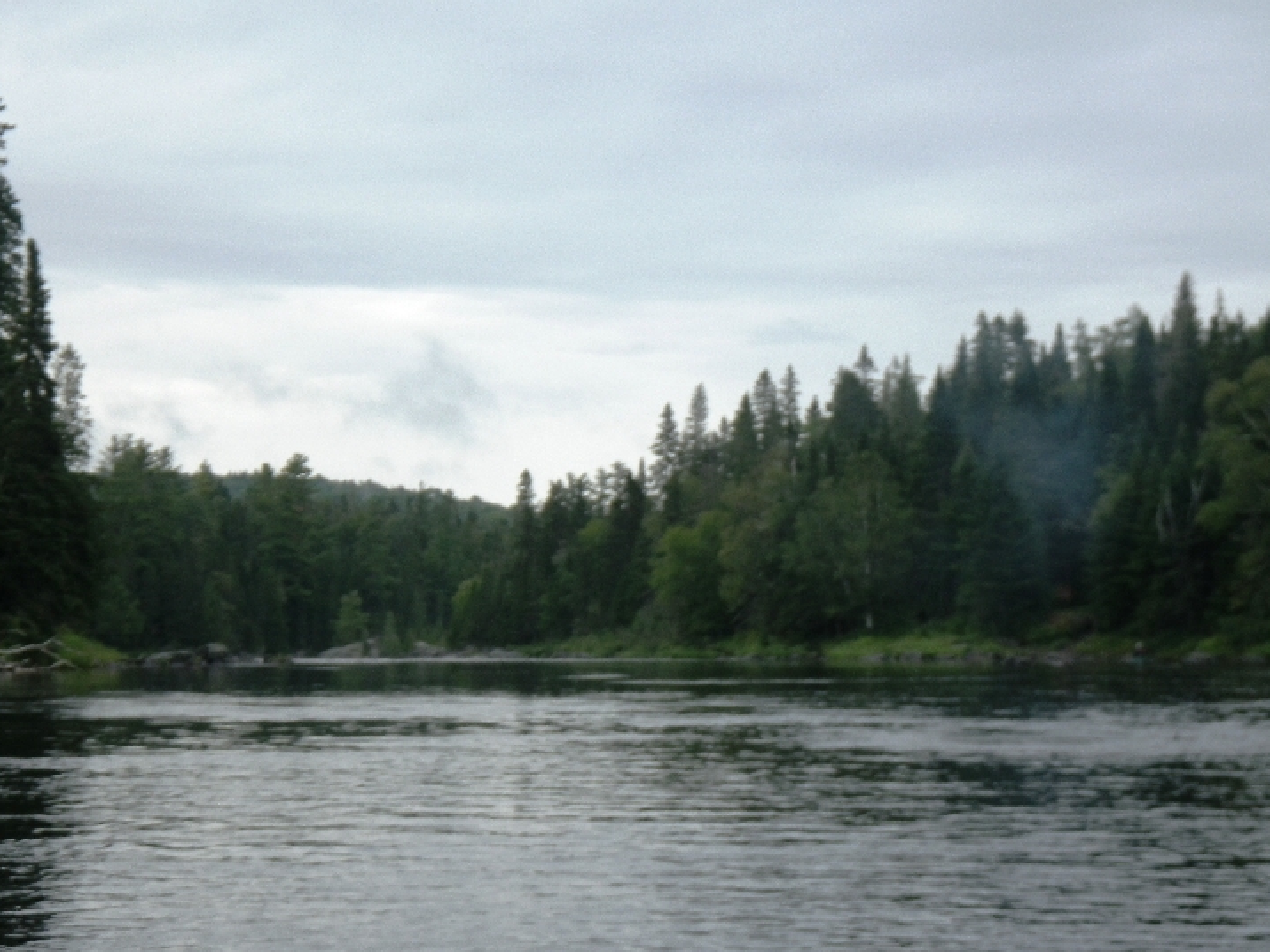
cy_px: 450
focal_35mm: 86
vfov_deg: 17.2
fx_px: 3155
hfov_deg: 22.8
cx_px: 694
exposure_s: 1/320
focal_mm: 13.7
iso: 100
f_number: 4.8
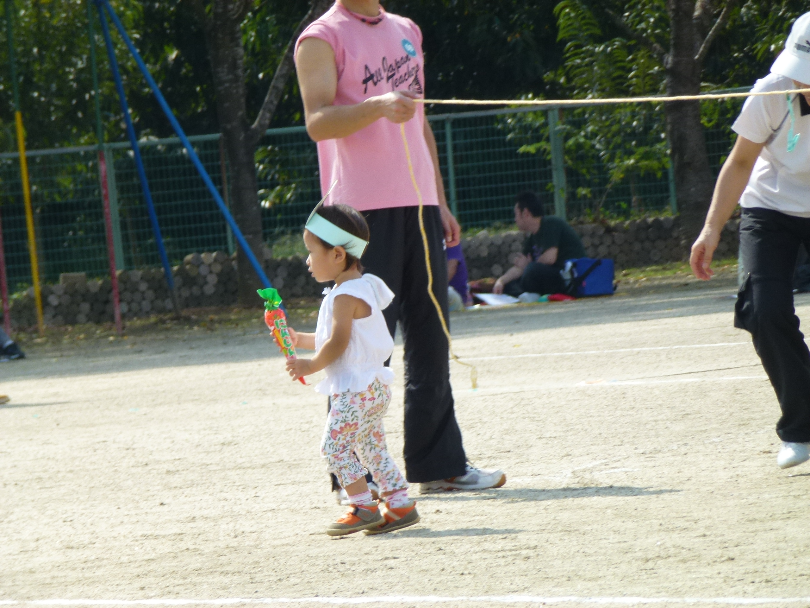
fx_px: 8985
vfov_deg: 3.9
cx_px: 405
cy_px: 304
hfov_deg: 5.2
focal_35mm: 384
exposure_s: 1/250
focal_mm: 68.8
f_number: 5.9
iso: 100
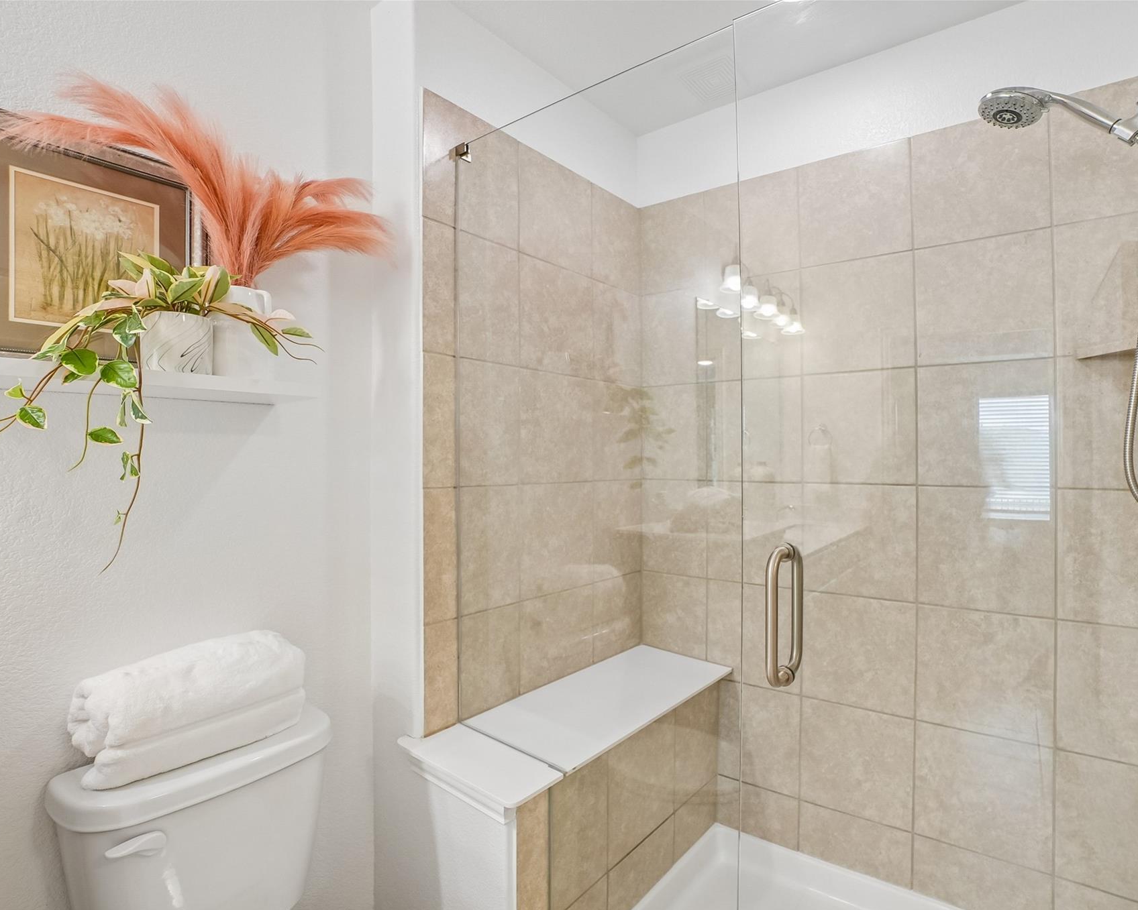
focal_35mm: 17
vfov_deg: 77.0
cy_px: 457
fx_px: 573
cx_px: 645
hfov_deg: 89.1
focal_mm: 10
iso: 400
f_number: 8
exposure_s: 1/13
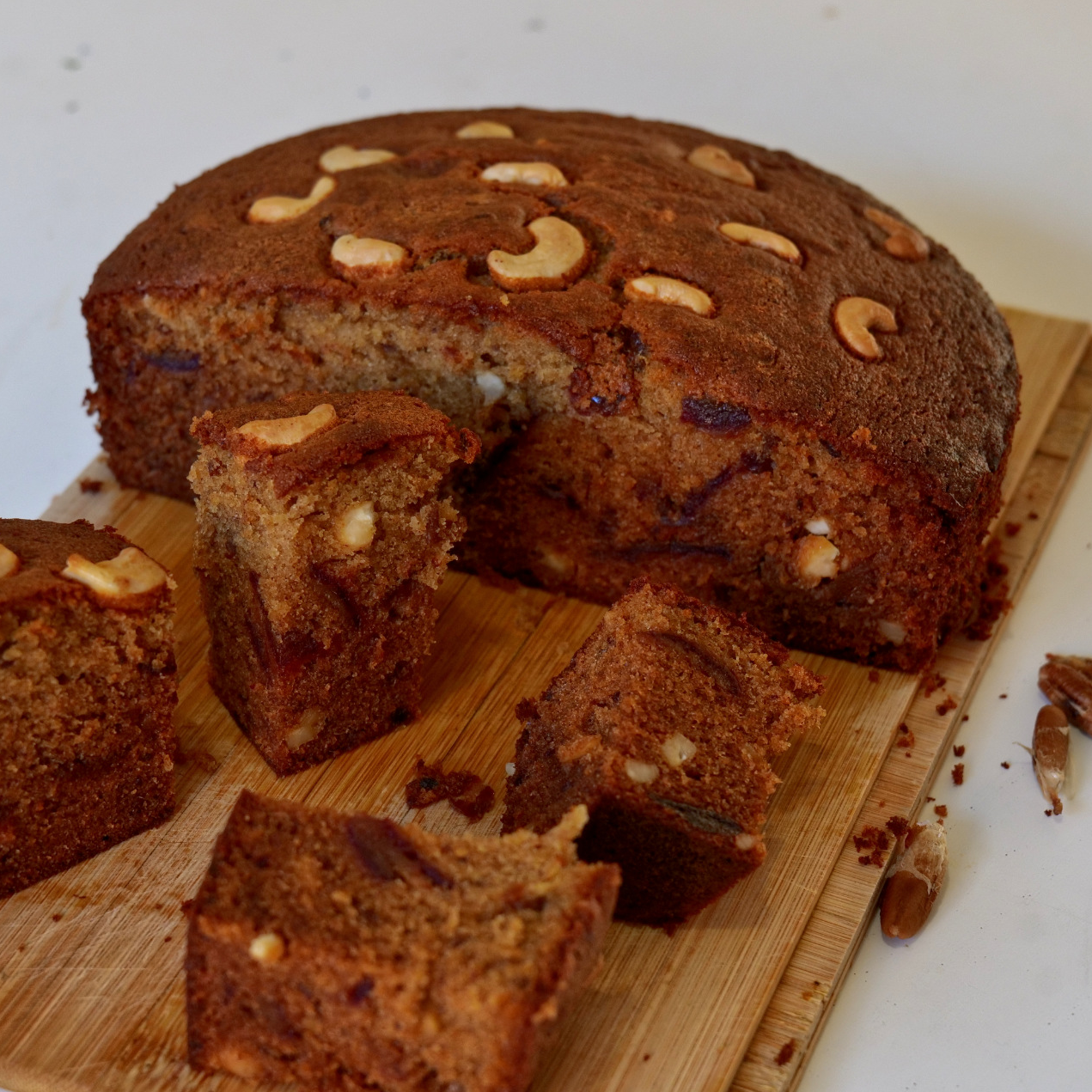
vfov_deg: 22.5
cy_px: 549
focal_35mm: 77
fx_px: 2748
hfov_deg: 22.4
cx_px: 442
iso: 1600
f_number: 7.1
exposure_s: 1/60
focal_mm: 60
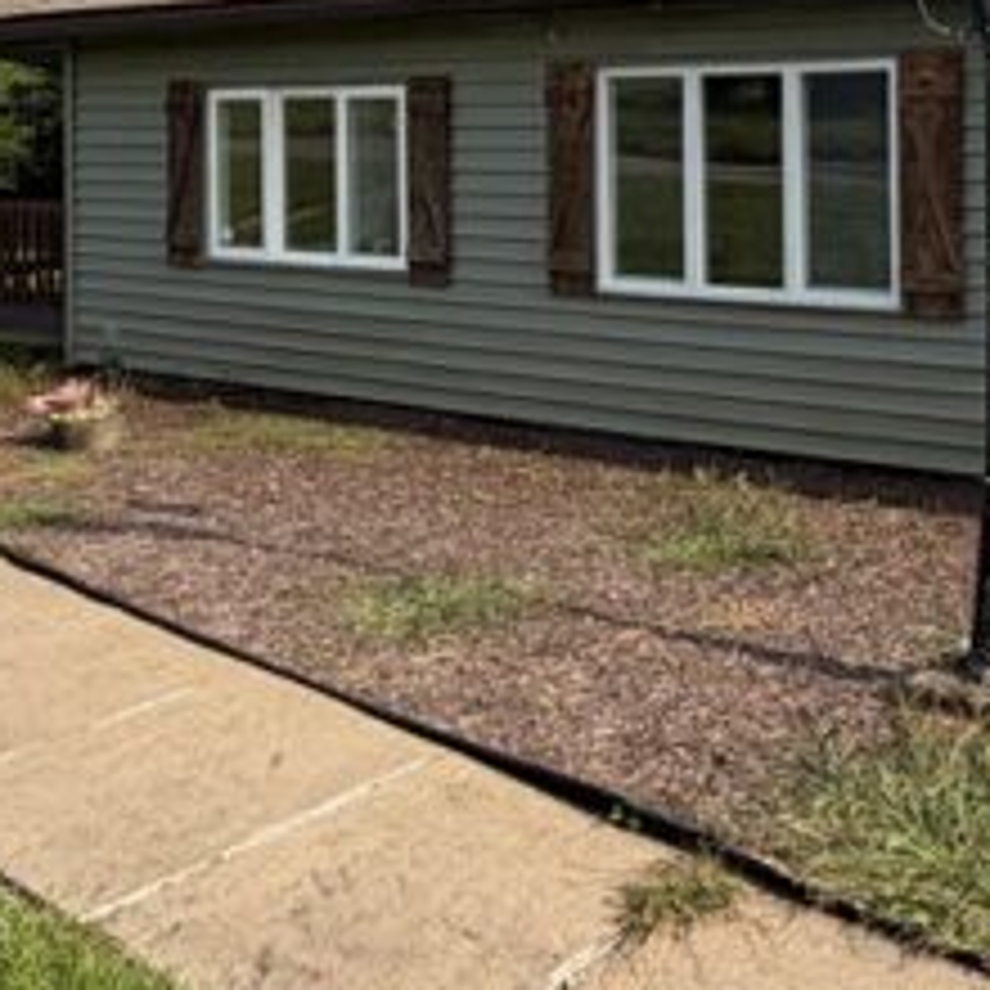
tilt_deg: -0.3
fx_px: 1456
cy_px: 108
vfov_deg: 35.4
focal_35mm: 45
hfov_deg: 35.8
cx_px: 842
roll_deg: +2.0
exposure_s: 1/770
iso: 40
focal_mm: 2.22
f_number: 2.2
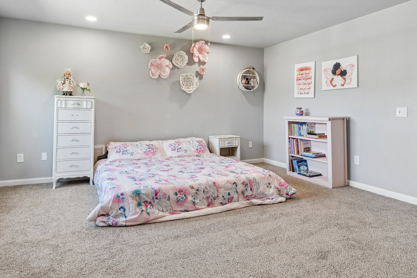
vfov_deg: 54.7
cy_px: 111
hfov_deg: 76.1
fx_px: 266
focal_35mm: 23
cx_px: 200
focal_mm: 16
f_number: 8
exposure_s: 1/15
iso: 200
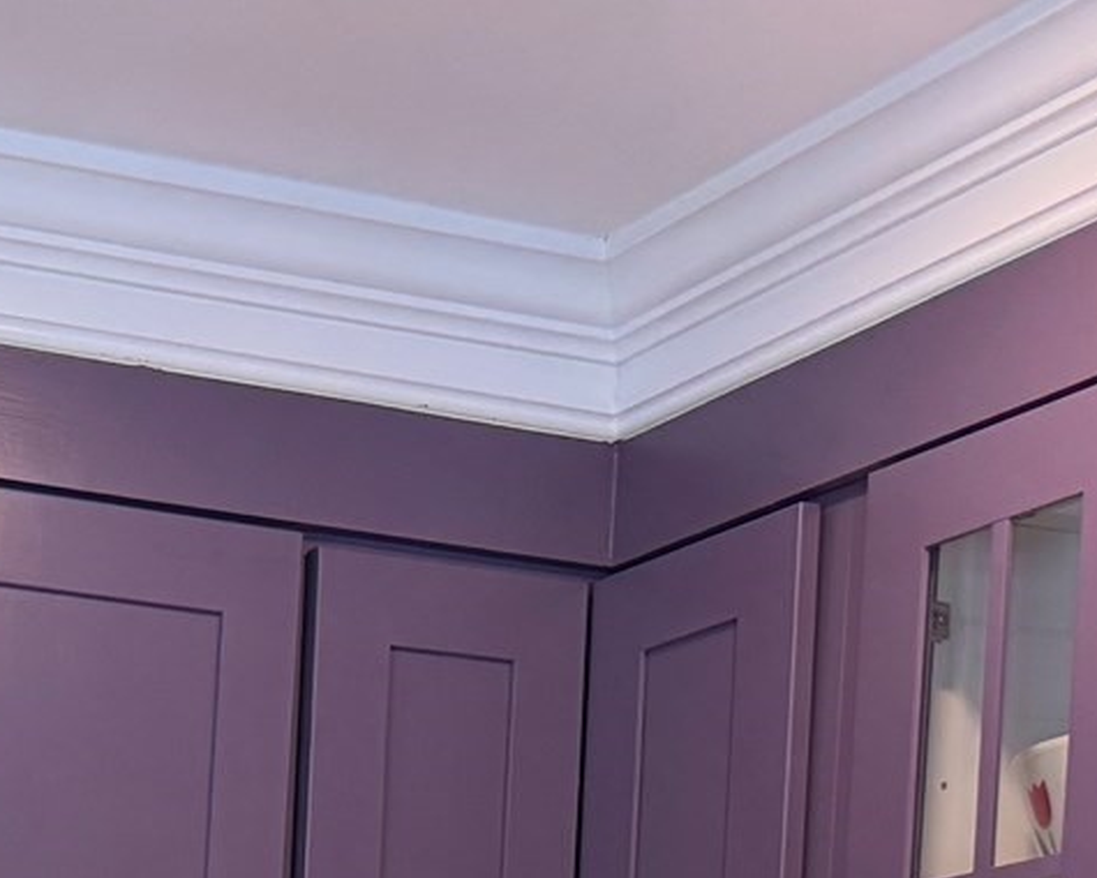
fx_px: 3279
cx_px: -254
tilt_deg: -4.2
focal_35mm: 101
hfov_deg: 18.0
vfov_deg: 13.2
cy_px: 1735
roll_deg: -2.1
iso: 125
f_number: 1.78
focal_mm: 6.76
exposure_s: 1/120
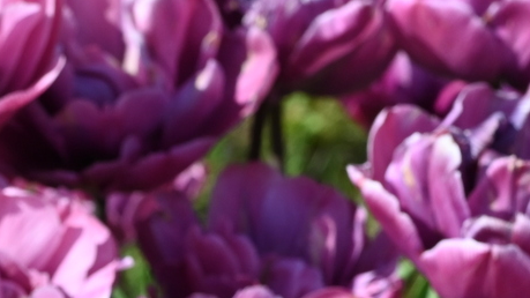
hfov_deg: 12.4
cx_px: 1
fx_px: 2403
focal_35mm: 171
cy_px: 500
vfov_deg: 6.9
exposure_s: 1/640
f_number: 13
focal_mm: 50
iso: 640
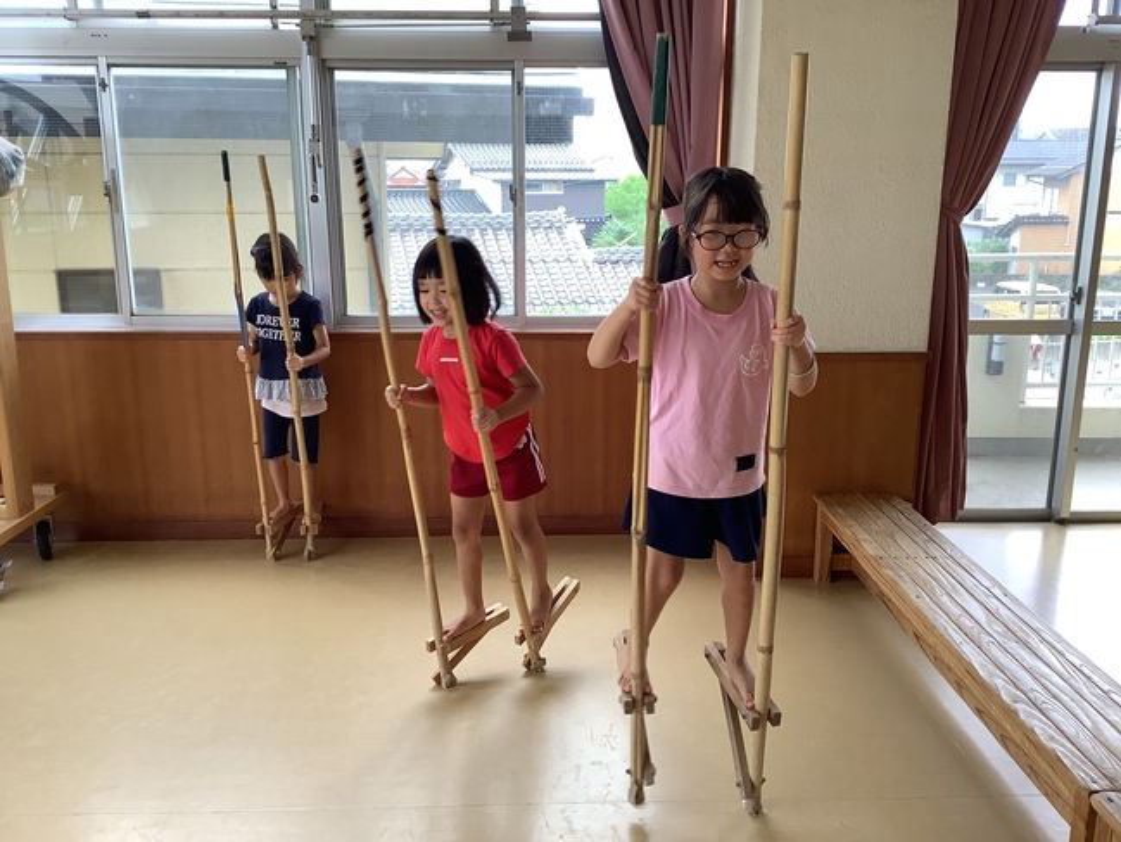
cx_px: 560
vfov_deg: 45.5
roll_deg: -0.4
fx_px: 1004
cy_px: 421
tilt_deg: -13.5
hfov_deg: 58.3
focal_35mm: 31
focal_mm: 3.3
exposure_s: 1/100
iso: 80
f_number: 2.4
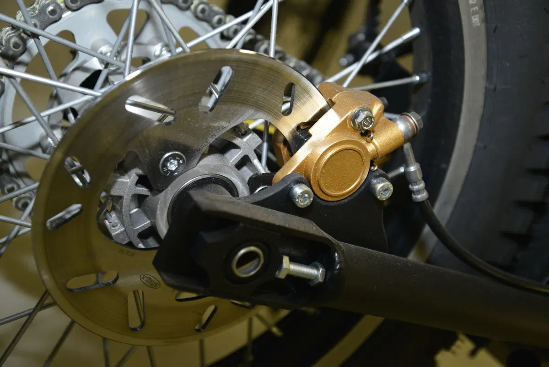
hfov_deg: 36.2
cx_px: 274
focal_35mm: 55
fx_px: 839
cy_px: 184
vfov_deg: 24.6
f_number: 4.2
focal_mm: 55
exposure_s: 1/125
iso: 1250
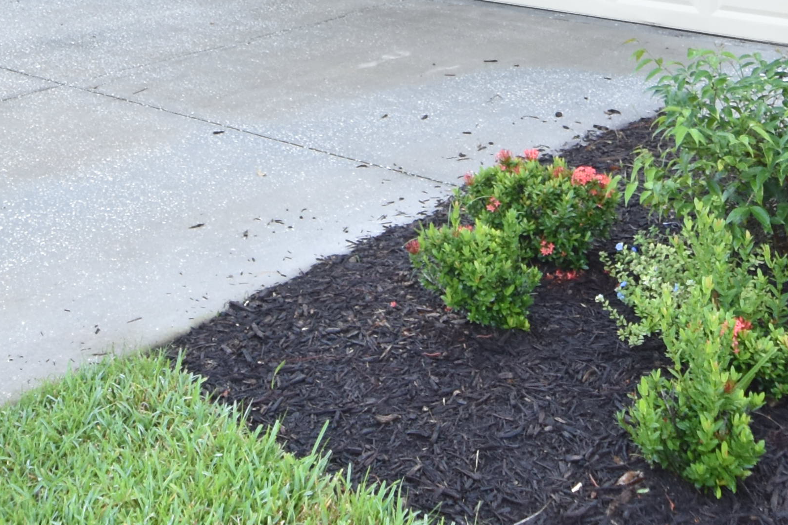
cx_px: 297
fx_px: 1226
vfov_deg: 20.7
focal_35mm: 56
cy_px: -260
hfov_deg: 35.5
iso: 400
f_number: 5.6
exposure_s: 1/125
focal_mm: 10
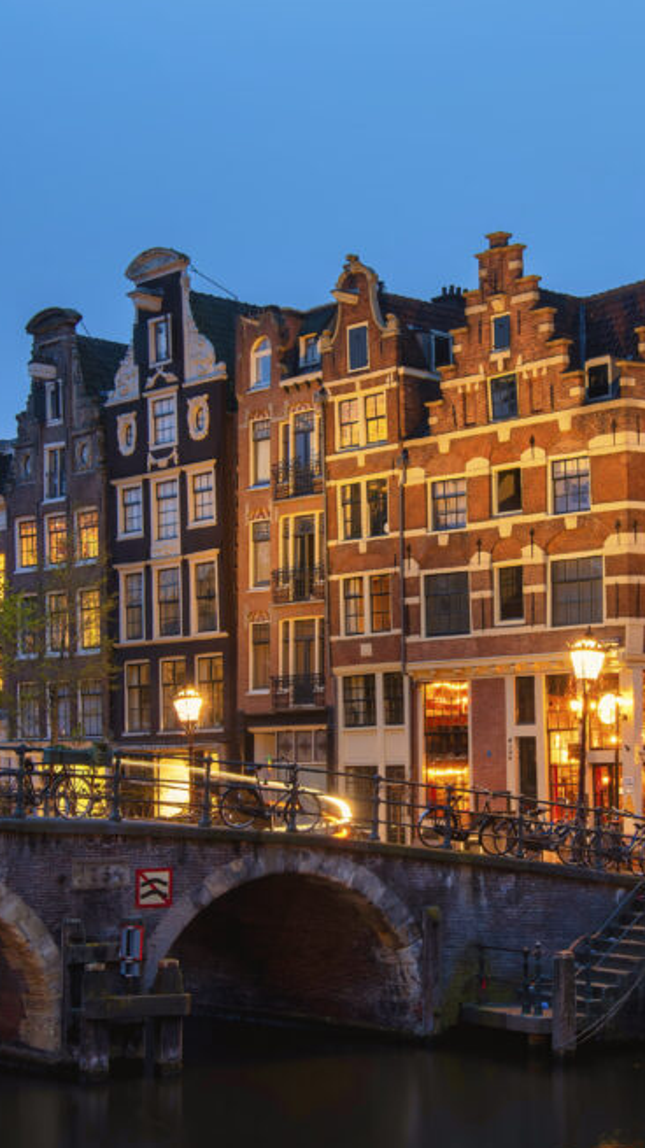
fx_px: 1796
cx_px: 464
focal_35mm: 59
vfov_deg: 35.5
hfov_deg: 20.2
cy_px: 592
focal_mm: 24
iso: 100
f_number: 5.6
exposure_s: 25
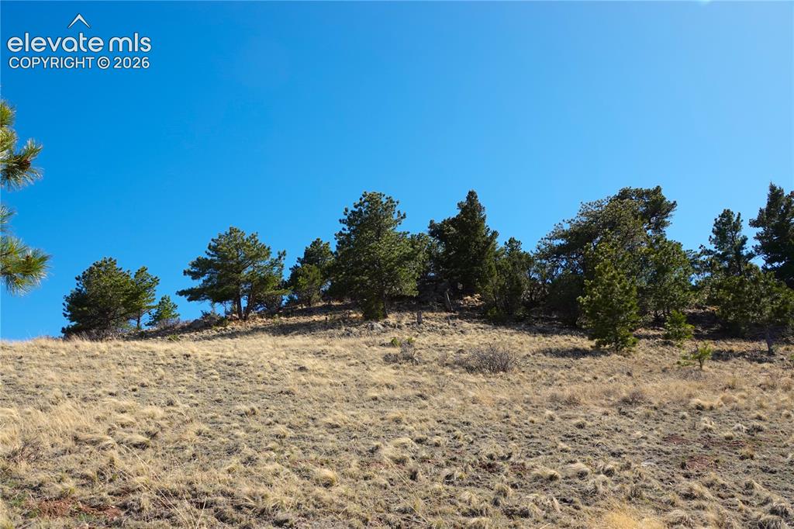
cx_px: 397
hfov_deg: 60.3
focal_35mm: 31
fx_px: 683
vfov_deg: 42.3
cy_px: 264
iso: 100
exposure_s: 1/640
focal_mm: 11.51
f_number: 4
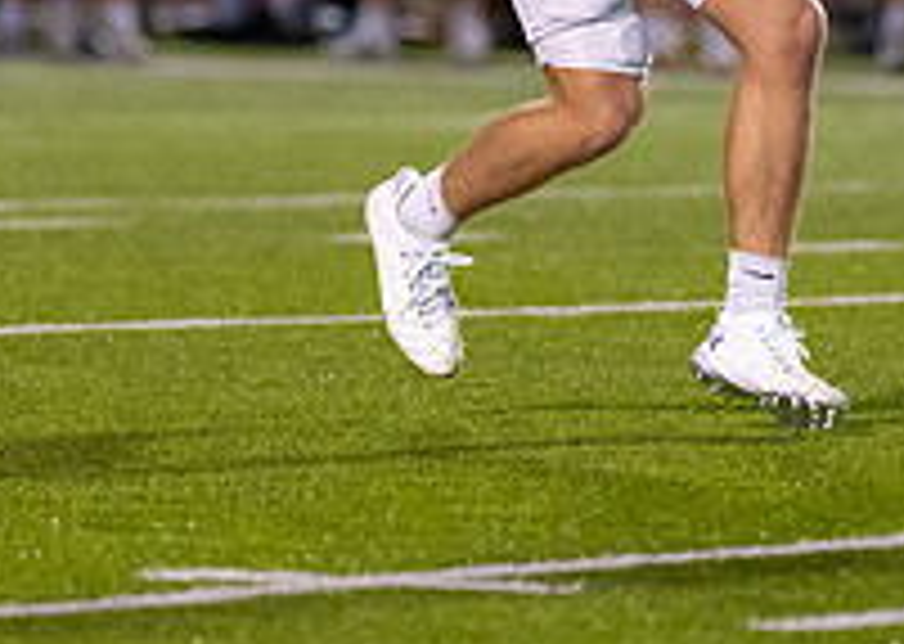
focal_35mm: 755
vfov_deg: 1.9
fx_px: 19358
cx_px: 584
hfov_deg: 2.7
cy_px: -321
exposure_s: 1/1000
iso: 1600
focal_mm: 135
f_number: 1.8
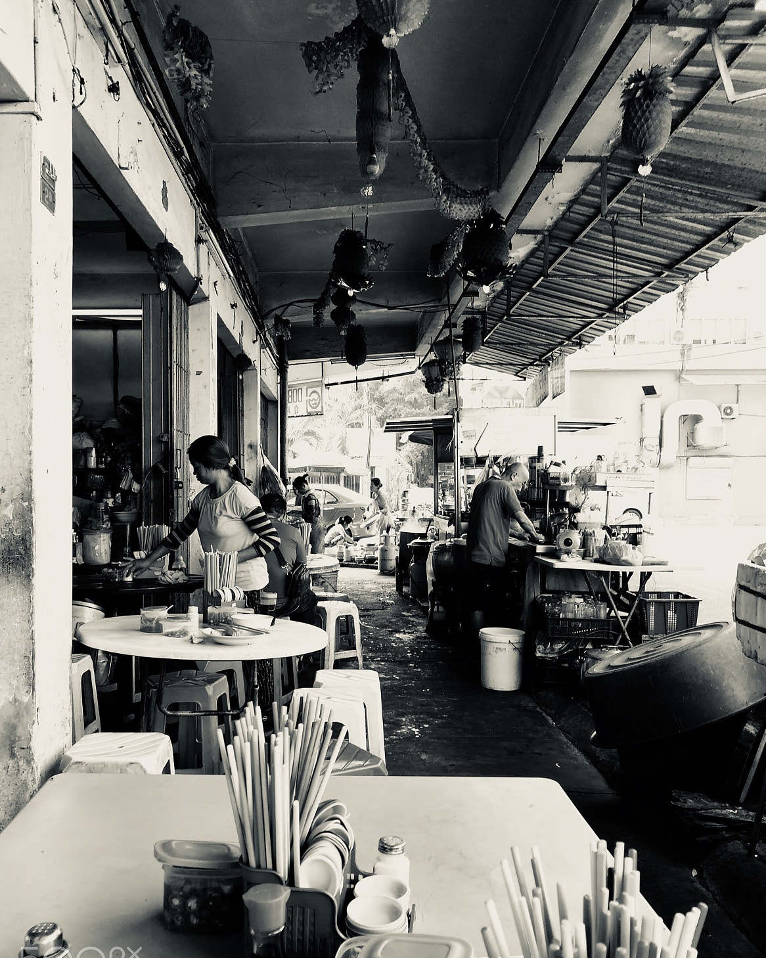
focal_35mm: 30
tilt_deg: +0.5
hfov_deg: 48.5
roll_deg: +0.2
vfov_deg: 58.7
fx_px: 850
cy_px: 522
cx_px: 373
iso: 32
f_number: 1.8
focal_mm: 3.99
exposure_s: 1/100
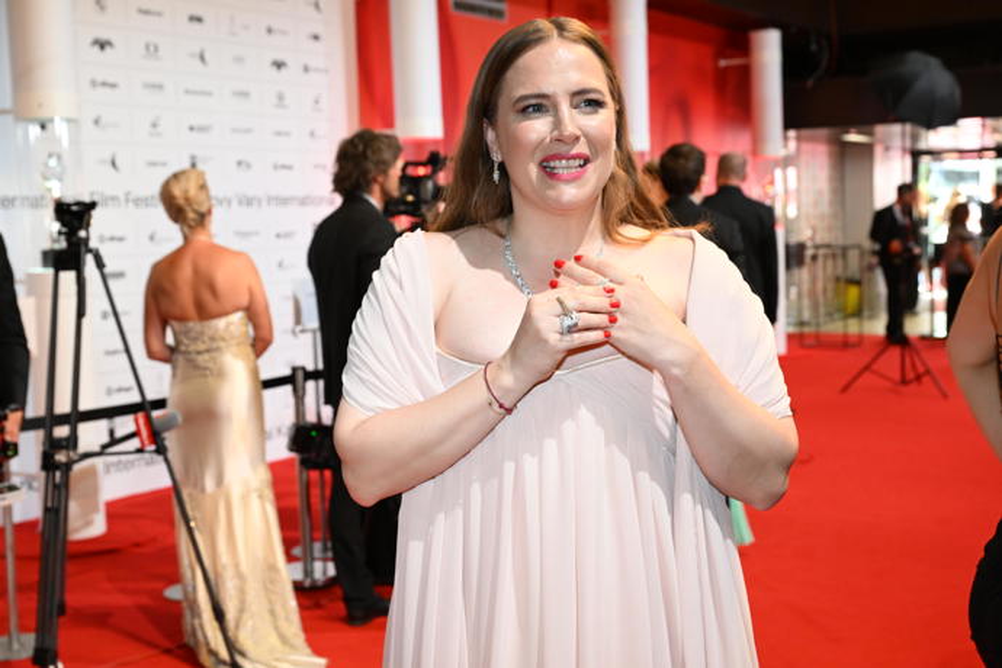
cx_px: 501
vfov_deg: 28.1
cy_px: 334
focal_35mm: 48
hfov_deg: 41.1
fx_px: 1336
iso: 3200
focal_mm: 48
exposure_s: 1/125
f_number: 5.6
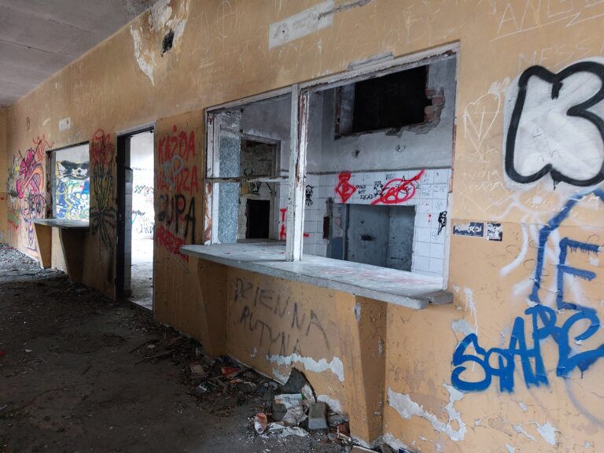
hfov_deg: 71.6
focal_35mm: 24
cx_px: 302
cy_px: 226
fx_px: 419
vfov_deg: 56.8
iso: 400
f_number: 1.8
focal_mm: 5.23
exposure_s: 1/50
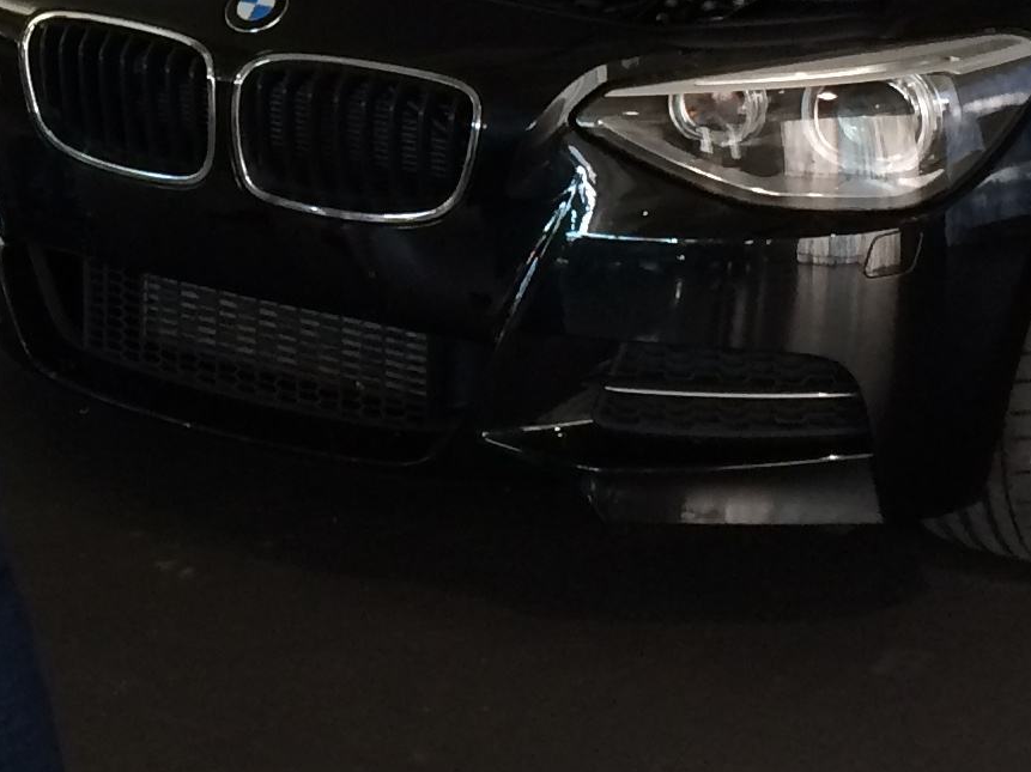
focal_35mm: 110
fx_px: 3275
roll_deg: +1.0
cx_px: 72
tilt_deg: -14.2
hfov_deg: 17.6
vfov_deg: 13.2
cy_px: -50
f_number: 2.2
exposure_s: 1/33
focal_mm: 4.15
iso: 64
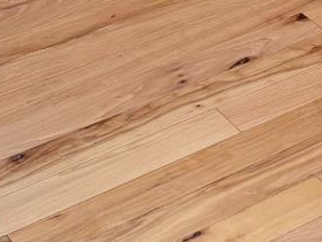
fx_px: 1191
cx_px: 351
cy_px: 71
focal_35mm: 128
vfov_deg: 11.6
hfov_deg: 15.0
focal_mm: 6.76
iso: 320
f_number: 1.78
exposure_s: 1/60
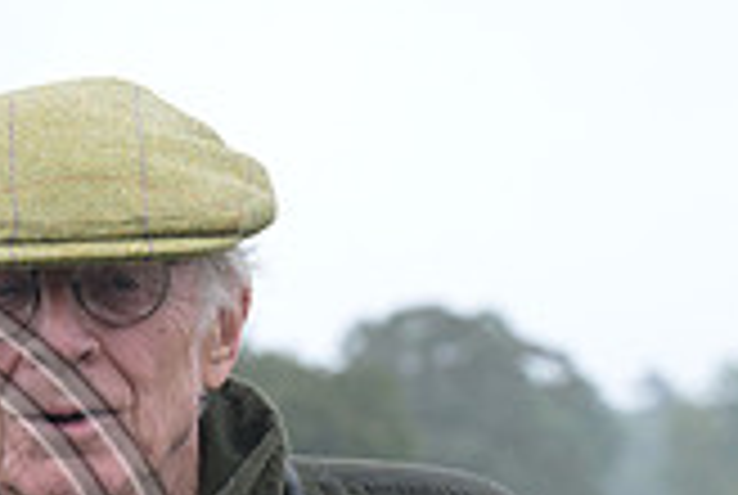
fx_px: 5073
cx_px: -306
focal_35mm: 247
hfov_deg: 8.2
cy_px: 632
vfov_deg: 5.6
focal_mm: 70
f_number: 5.6
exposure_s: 1/800
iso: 900
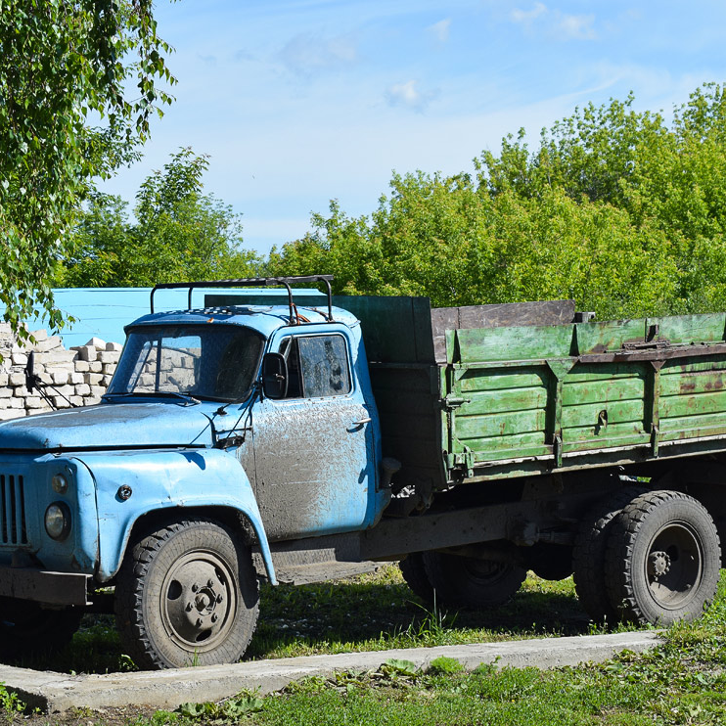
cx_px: 336
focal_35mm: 99
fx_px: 2349
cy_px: 376
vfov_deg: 17.6
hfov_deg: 17.6
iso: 200
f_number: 9
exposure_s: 1/320
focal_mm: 48
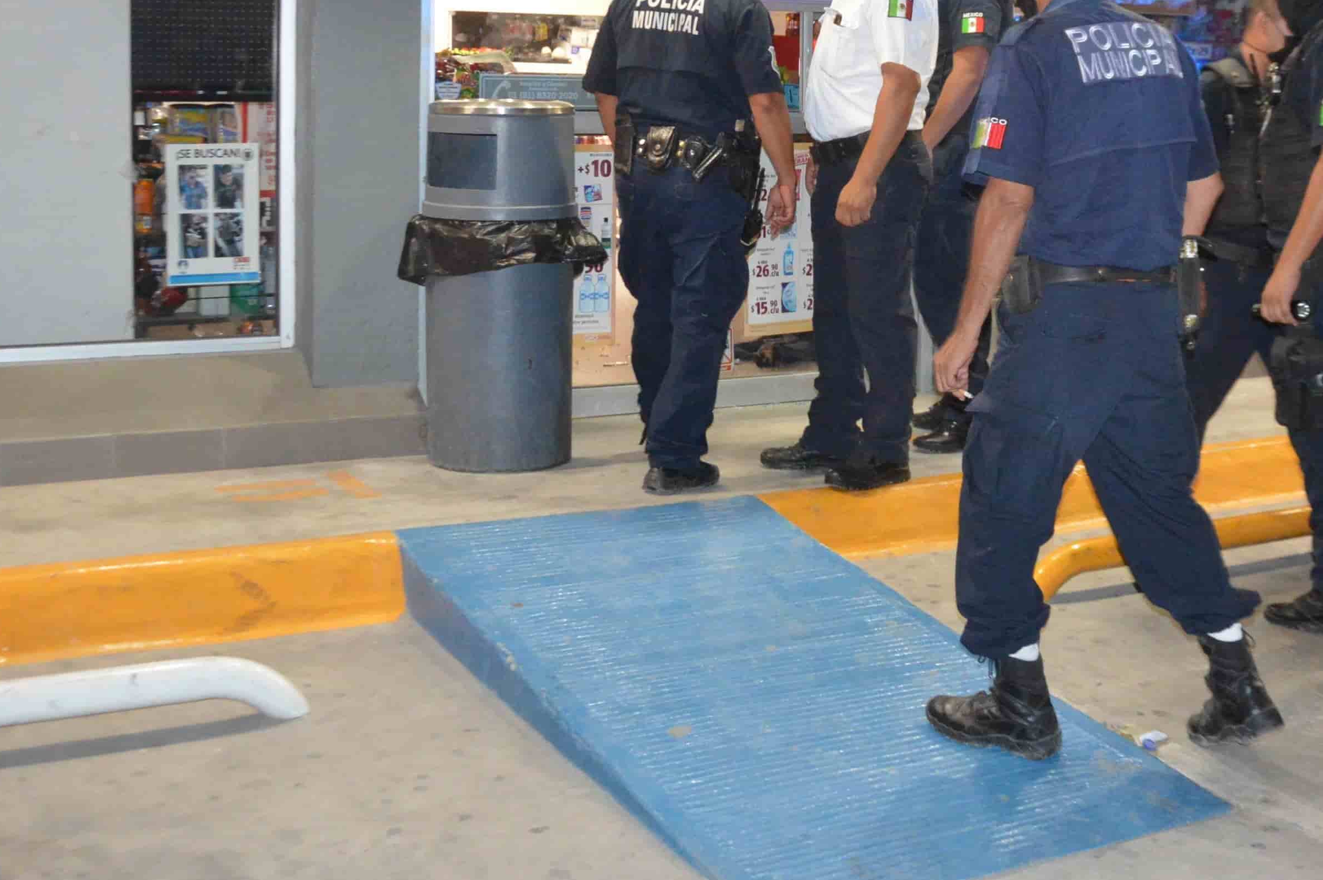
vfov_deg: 13.7
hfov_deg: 20.5
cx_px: 957
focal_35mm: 99
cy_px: 165
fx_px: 3633
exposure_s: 1/60
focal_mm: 35
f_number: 4.5
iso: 2500
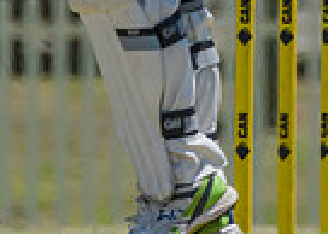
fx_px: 41061
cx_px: 61
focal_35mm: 4410
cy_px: -174
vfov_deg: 0.3
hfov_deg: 0.5
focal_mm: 600
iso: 400
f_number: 6.3
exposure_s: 1/2500
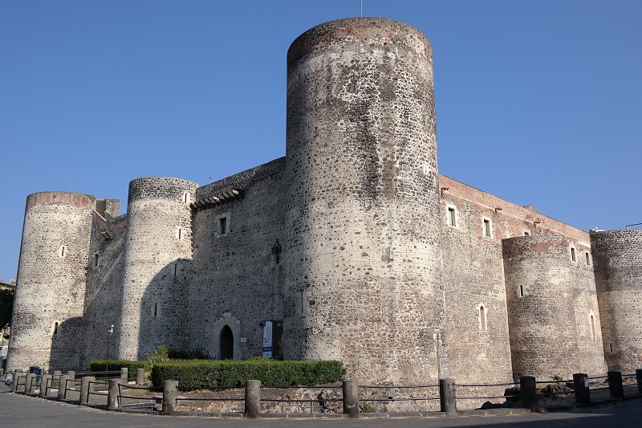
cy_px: 214
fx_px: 535
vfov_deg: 43.6
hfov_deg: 61.9
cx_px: 321
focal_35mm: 30
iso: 100
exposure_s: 1/320
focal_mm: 20
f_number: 7.1
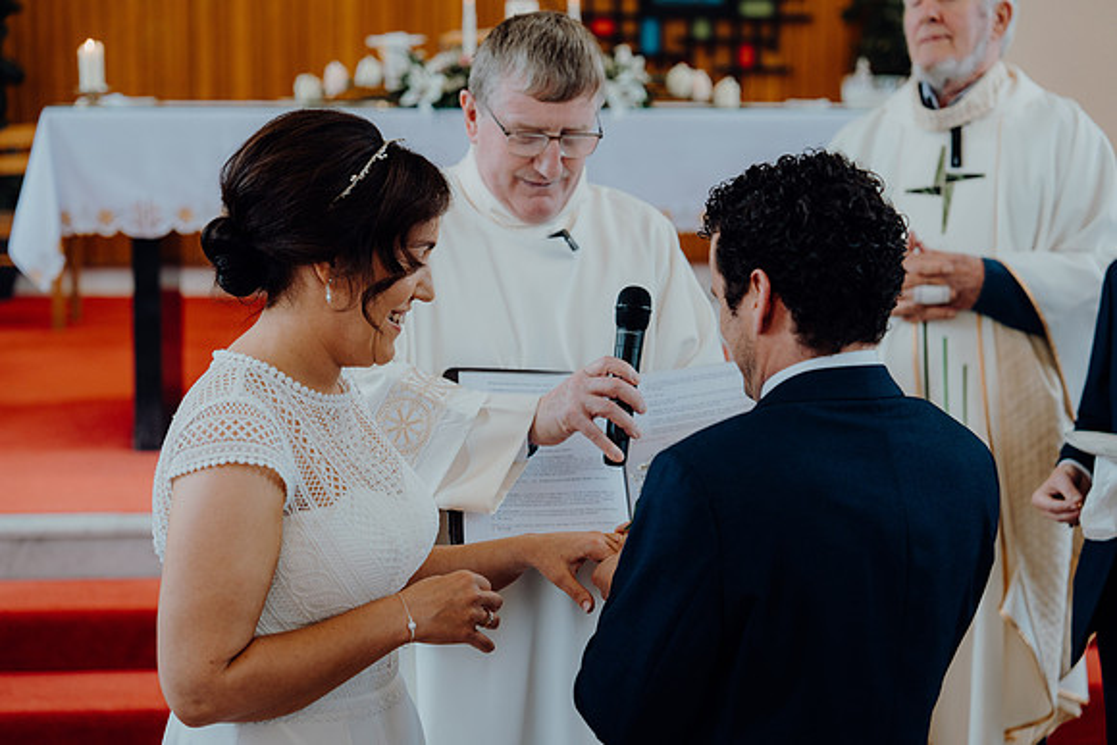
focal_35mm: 66
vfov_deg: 20.6
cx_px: 558
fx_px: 2048
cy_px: 372
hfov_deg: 30.5
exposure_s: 1/200
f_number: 2.8
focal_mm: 66
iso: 500
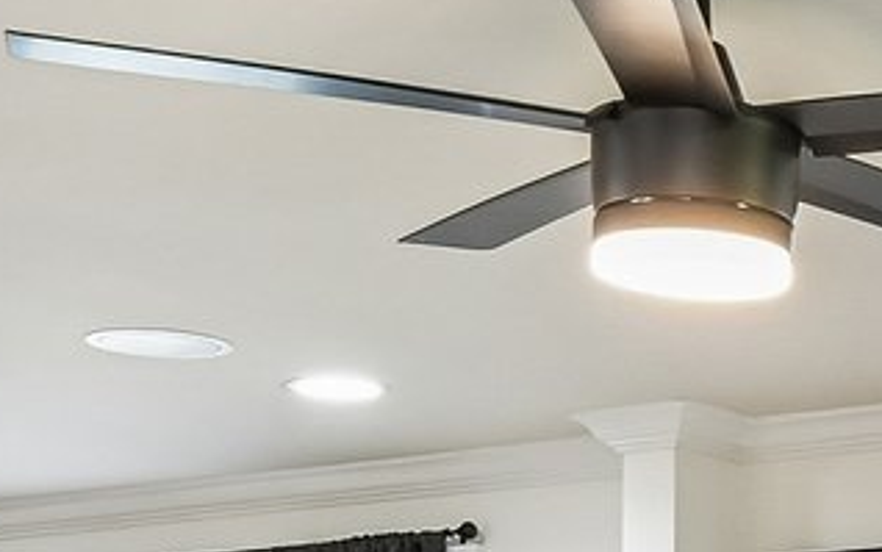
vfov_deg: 11.5
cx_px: 1157
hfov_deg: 18.4
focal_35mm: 105
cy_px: 1030
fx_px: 2525
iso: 400
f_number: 11
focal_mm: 16
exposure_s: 1/4
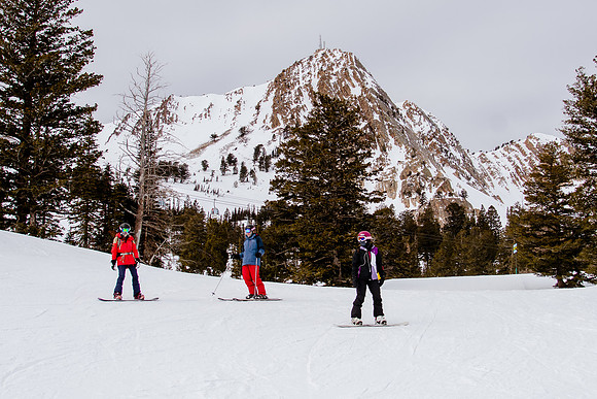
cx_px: 315
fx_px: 873
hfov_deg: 37.7
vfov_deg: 25.7
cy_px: 174
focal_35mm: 53
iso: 400
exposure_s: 1/1600
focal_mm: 24
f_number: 5.6
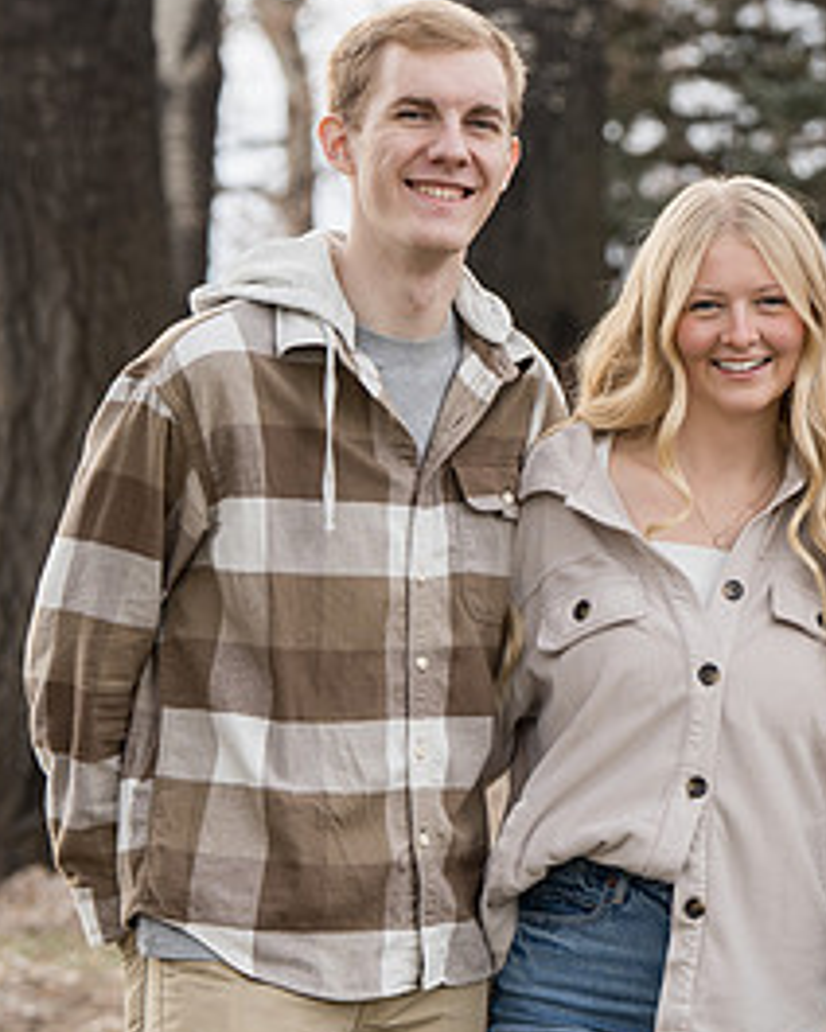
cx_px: 729
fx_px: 5592
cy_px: 411
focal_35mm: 183
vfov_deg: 10.5
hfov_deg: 8.4
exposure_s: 1/250
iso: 250
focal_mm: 89
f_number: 4
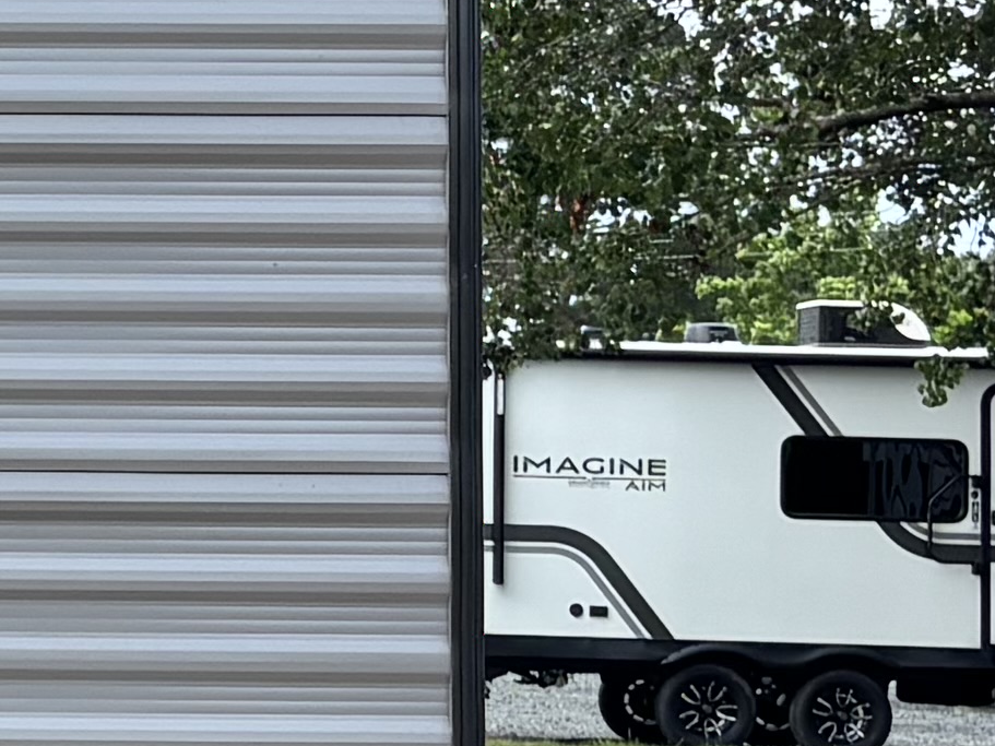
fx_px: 4685
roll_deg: -1.7
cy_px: 210
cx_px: -987
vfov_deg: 9.1
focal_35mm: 163
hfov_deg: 11.0
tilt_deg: +3.0
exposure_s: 1/1311
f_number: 1.6
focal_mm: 5.96
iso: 50
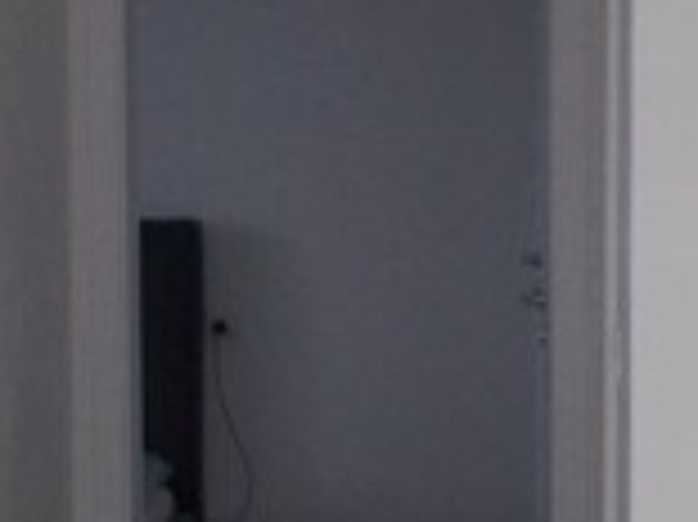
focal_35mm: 201
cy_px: 562
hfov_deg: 9.8
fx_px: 4050
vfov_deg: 7.3
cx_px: 527
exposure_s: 1/50
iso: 80
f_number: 3.2
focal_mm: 4.6
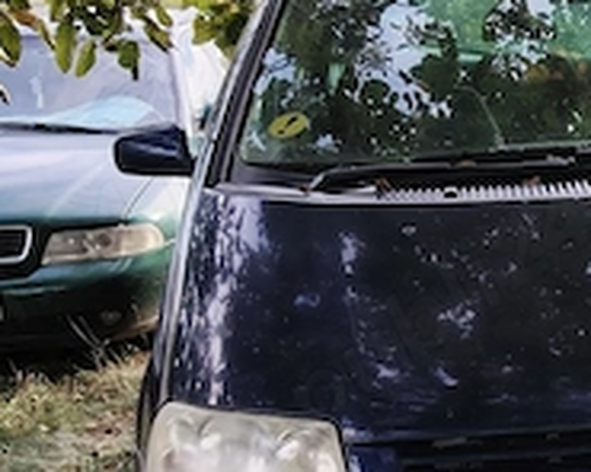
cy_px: 309
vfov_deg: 20.1
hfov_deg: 22.9
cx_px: 716
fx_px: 1329
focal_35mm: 76
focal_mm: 5.25
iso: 100
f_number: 1.75
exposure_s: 1/153
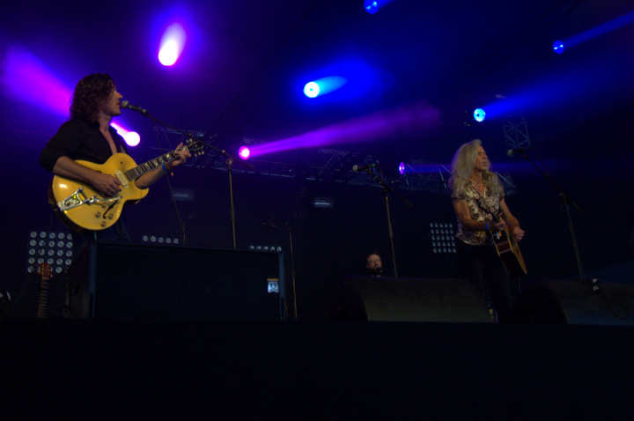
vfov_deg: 31.8
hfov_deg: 46.5
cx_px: 317
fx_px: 739
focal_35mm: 42
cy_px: 210
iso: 2500
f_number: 4
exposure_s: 1/250
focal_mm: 28
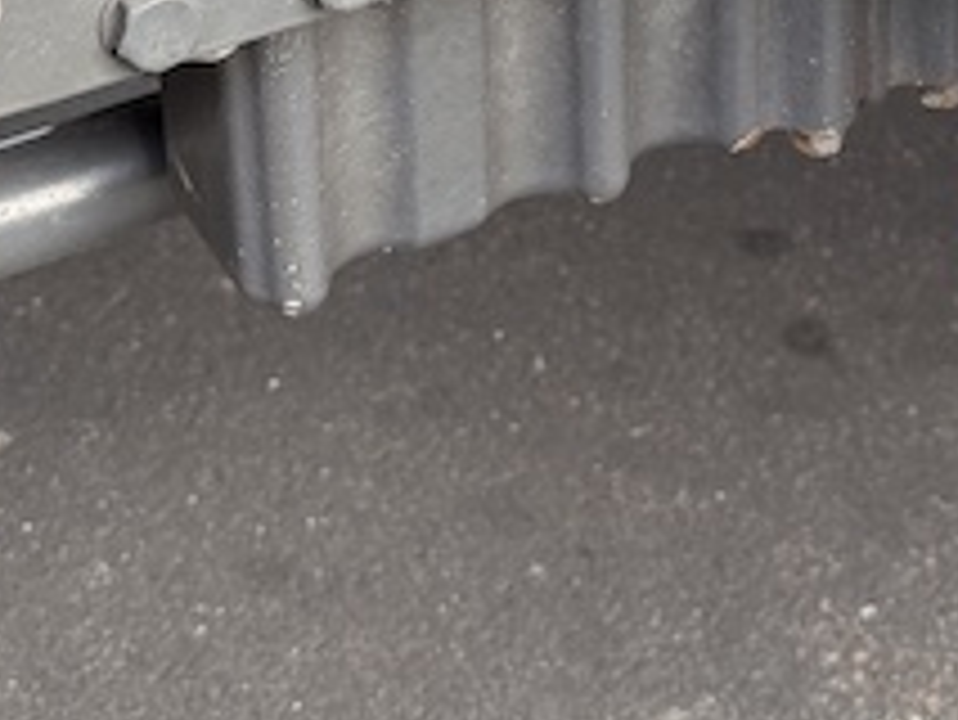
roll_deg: -0.4
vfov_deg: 14.7
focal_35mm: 90
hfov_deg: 21.6
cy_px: -500
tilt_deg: -20.8
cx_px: 724
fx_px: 2492
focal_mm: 6.76
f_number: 1.78
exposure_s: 1/199
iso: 80
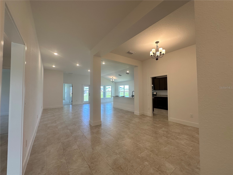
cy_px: 88
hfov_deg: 102.1
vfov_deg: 85.7
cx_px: 116
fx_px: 94
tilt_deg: +3.6
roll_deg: +0.0
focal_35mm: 14
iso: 80
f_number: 2.2
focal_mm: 2.22
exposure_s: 1/120
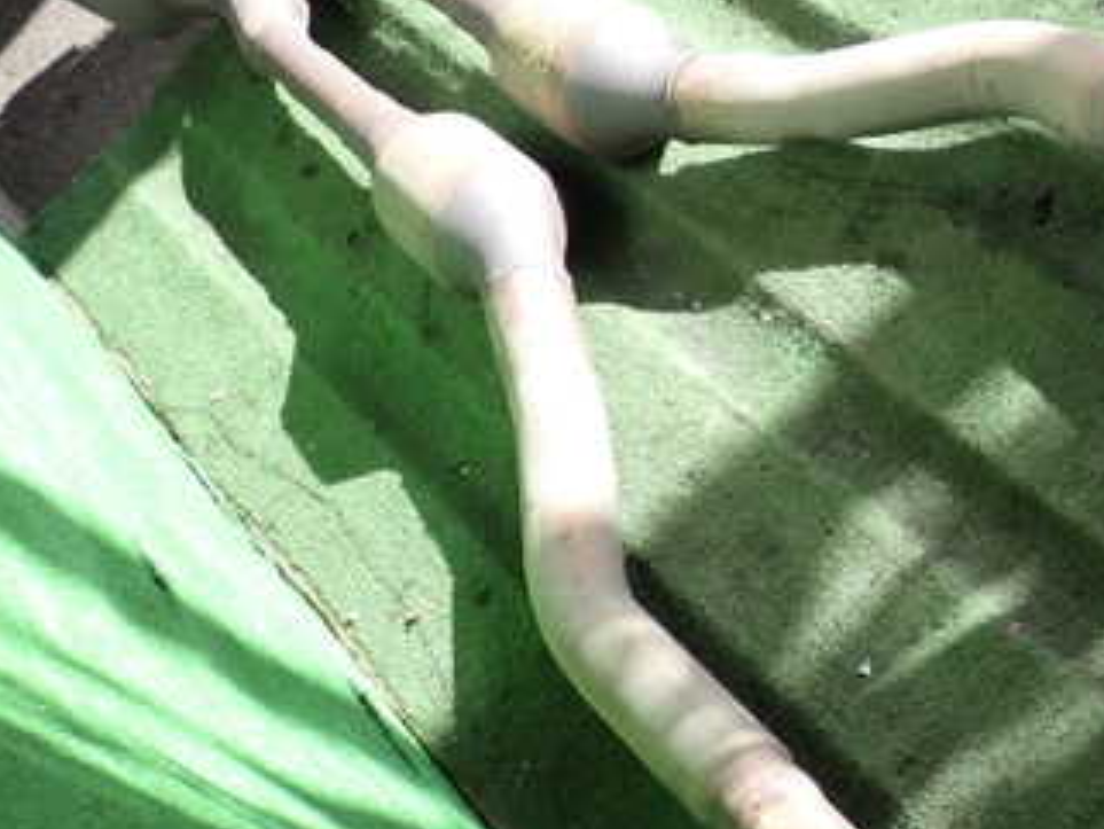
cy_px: 433
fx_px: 2265
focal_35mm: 71
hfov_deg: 27.1
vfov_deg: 20.7
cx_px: 801
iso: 100
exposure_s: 1/320
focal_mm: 6.83
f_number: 2.7
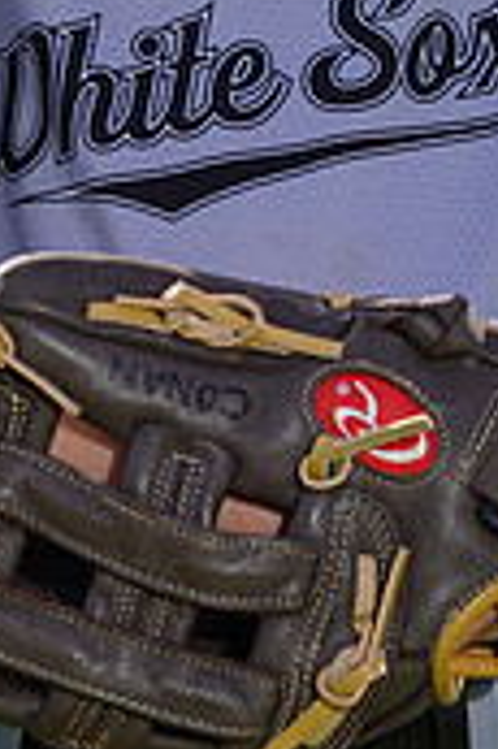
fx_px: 18295
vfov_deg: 2.3
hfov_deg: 1.6
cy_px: -165
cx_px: 184
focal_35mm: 880
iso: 100
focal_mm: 262
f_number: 8
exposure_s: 1/250
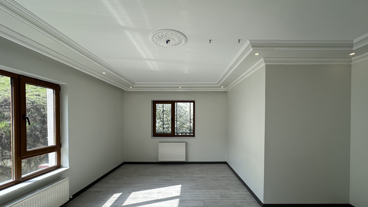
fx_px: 156
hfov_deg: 99.3
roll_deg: +0.0
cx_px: 192
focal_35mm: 16
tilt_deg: -0.3
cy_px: 121
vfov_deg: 66.6
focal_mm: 2.22
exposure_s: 1/387
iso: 40
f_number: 2.2
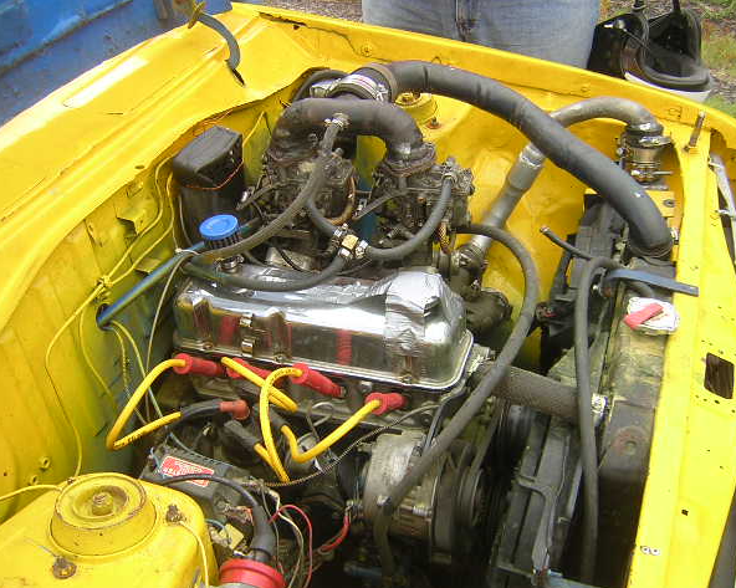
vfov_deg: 39.1
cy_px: 297
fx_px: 827
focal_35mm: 38
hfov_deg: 47.9
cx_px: 352
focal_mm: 4.7
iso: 100
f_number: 2.6
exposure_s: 1/108
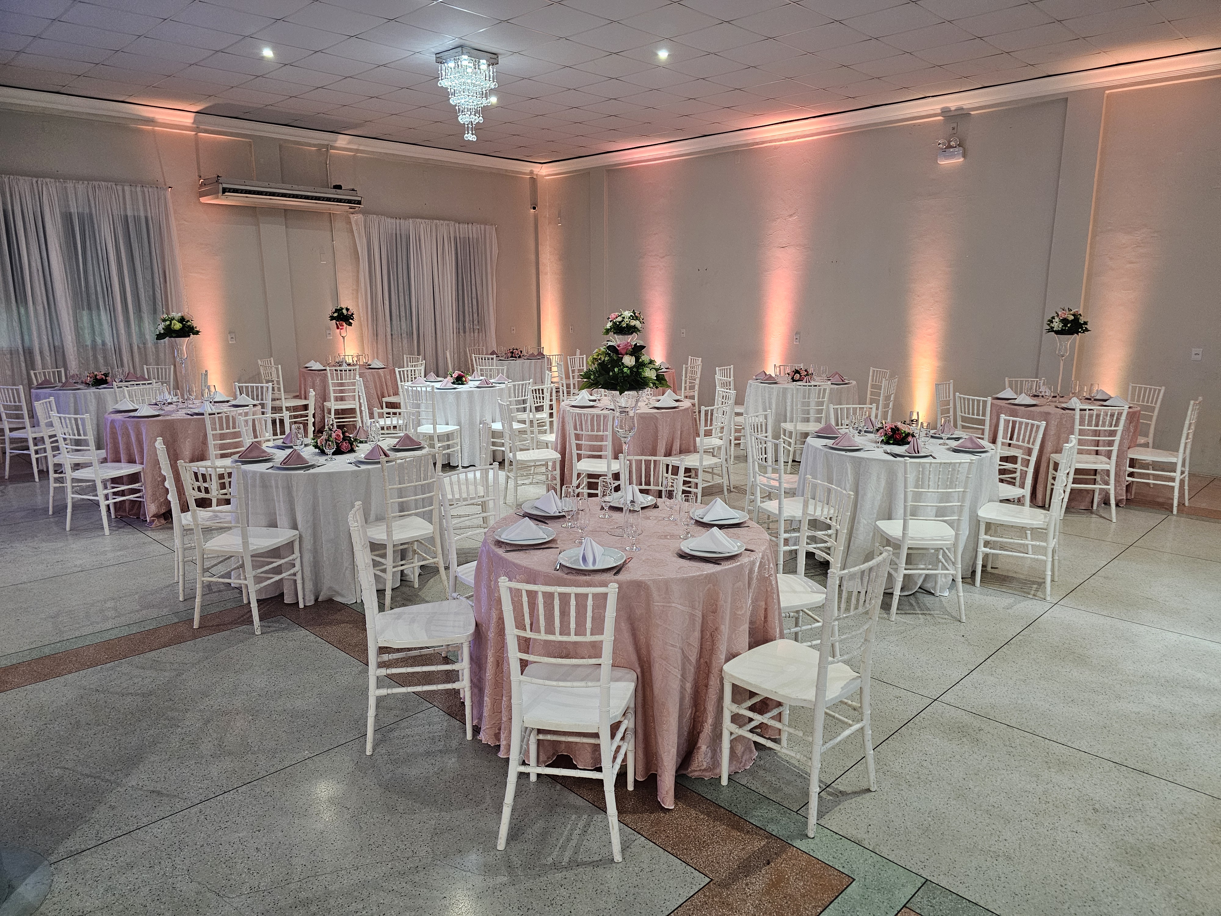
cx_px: 610
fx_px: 811
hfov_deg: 73.9
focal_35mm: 23
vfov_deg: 58.9
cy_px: 458
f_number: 1.7
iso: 500
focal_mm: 6.3
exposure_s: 1/40
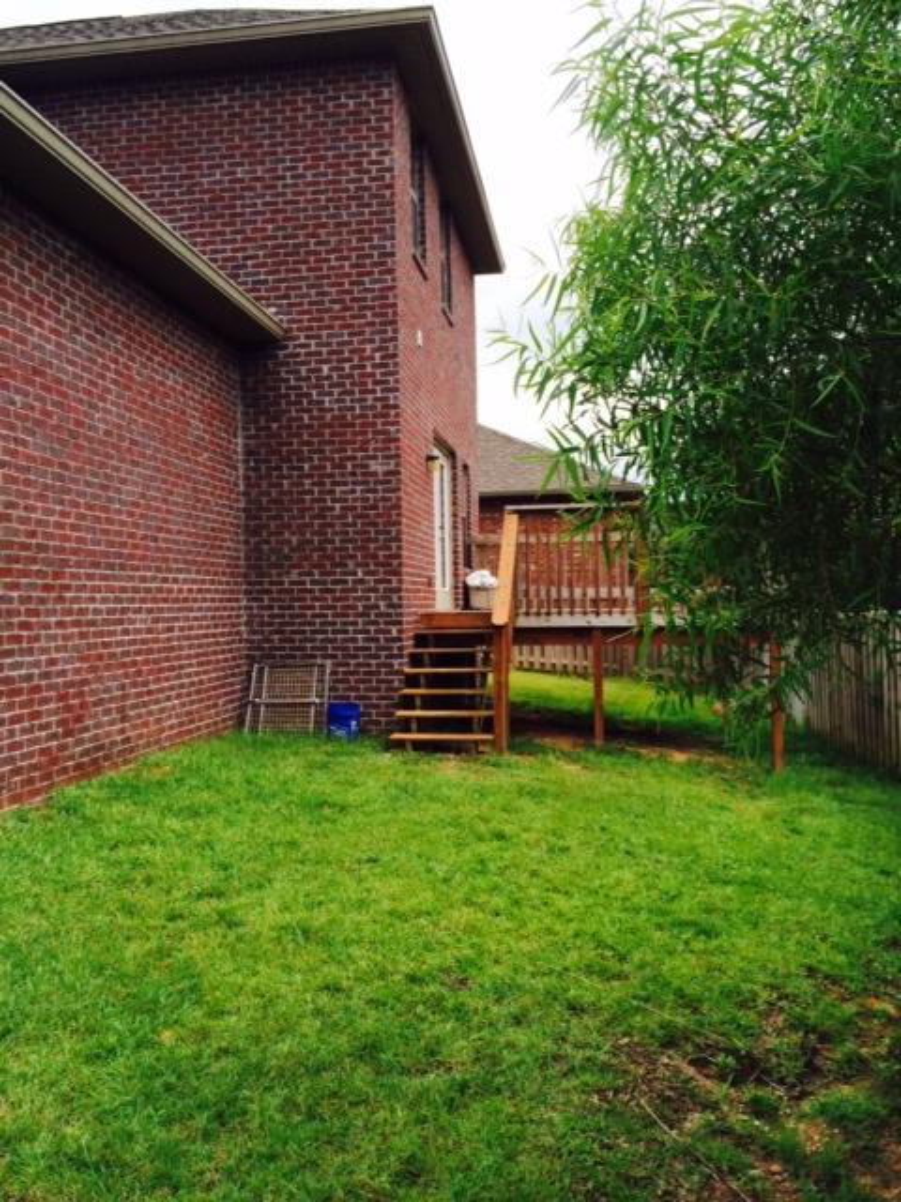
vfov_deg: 60.0
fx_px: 1041
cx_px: 450
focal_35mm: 30
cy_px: 601
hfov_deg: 46.8
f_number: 2.2
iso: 32
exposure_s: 1/1208
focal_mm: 4.12
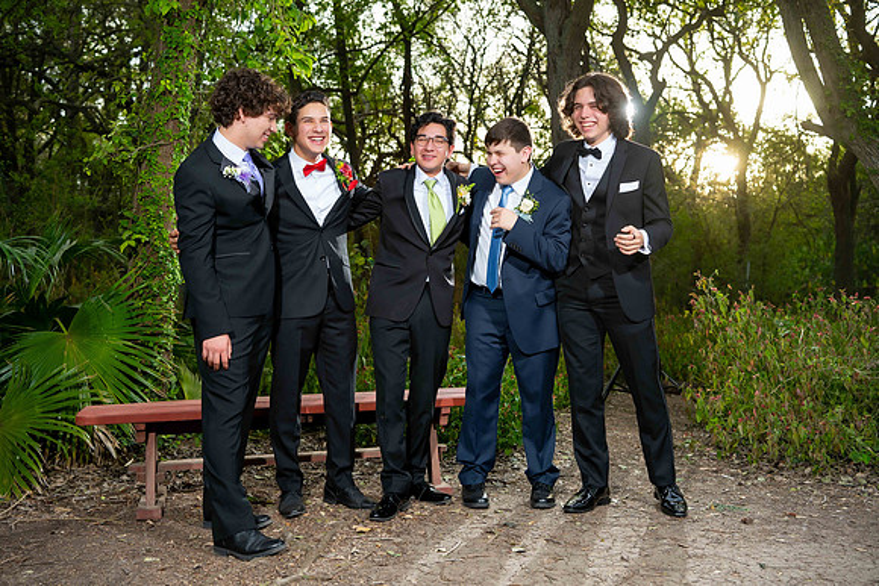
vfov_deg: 36.0
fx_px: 904
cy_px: 293
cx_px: 440
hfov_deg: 51.9
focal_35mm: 37
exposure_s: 1/200
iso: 160
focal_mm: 37
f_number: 3.2
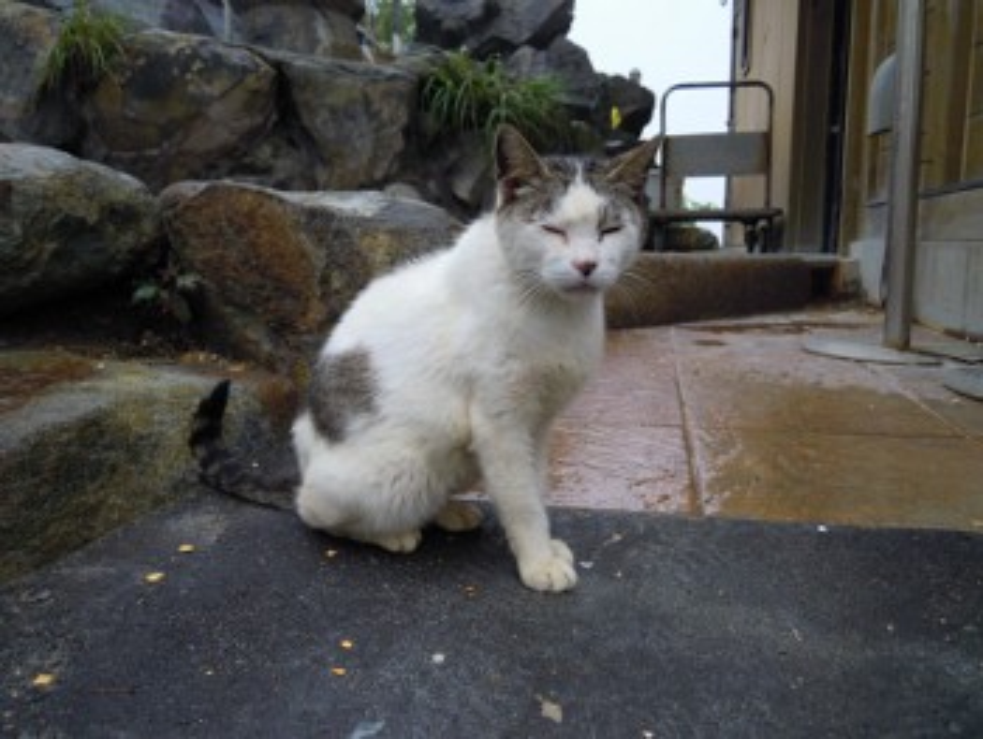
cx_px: 492
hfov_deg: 63.4
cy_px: 370
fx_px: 796
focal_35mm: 28
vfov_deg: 49.8
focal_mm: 5
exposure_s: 1/640
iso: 100
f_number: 2.7
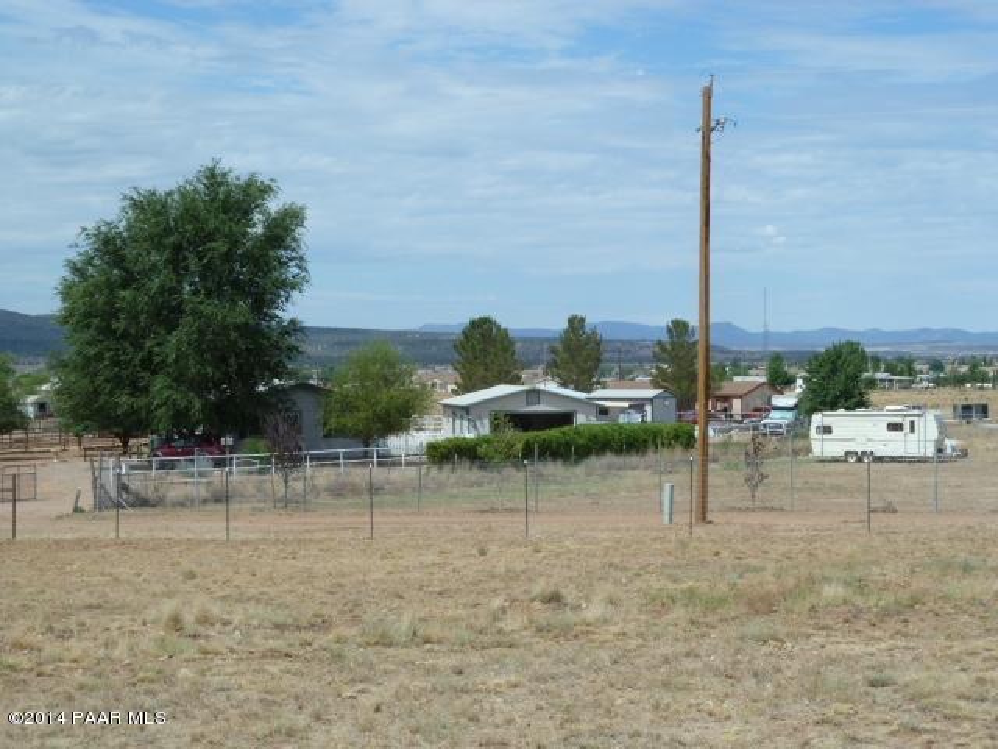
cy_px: 374
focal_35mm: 83
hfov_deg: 23.6
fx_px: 2393
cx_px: 499
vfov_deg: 17.8
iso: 80
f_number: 5.6
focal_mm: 13.7
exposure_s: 1/500
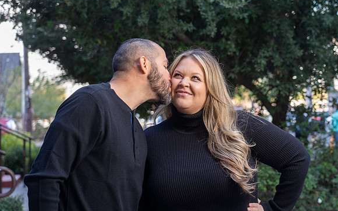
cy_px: 72
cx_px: 218
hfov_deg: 30.9
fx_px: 608
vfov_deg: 19.6
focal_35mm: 66
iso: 200
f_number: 4
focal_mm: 50
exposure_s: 1/80
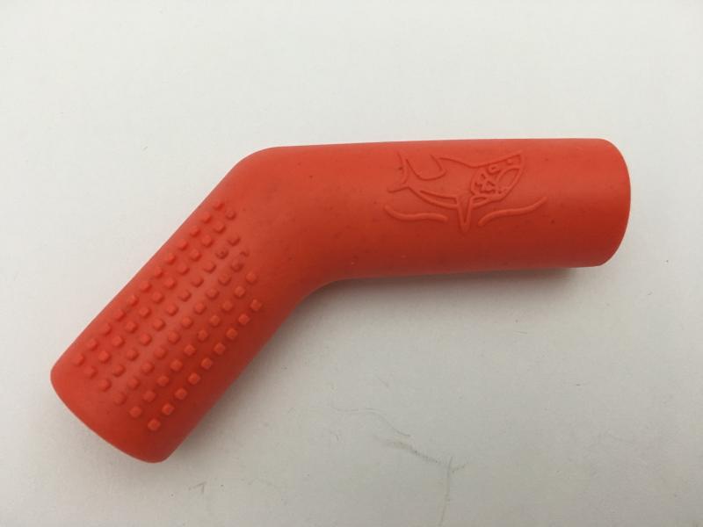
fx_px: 589
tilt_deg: -76.2
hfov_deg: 61.7
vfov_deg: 48.2
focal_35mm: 29
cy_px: 264
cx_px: 352
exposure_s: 1/30
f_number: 2.2
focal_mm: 4.15
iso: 160
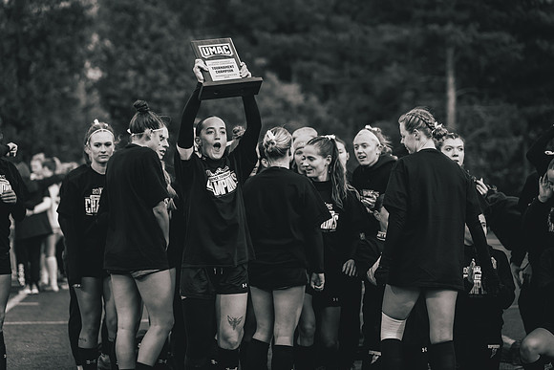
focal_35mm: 112
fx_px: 1726
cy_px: 185
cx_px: 278
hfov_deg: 18.2
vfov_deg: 12.2
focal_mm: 102
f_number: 2.8
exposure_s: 1/1600
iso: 800
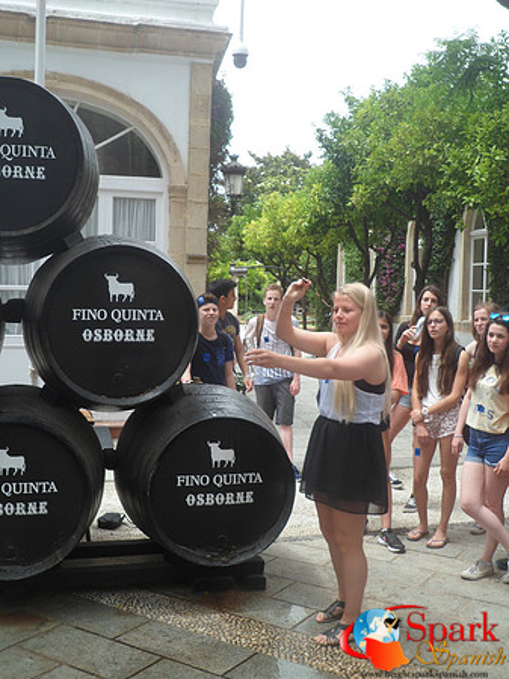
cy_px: 340
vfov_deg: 44.8
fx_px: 824
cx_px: 254
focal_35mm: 42
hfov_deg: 34.3
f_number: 4.2
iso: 80
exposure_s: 1/250
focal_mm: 7.8
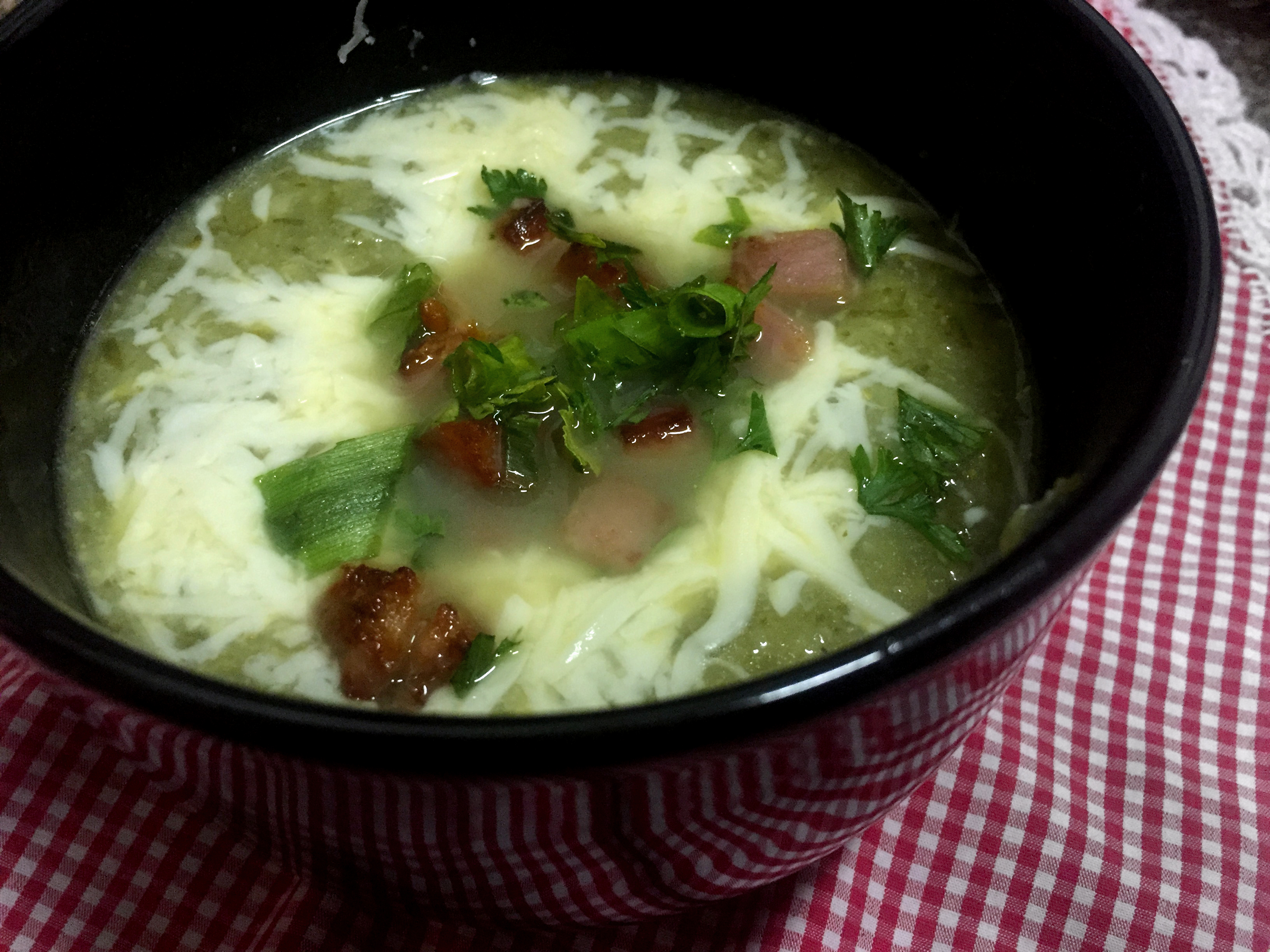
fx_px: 1064
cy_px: 476
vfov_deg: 48.2
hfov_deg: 61.7
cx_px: 635
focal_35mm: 29
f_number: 2.2
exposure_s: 1/30
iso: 250
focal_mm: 4.15
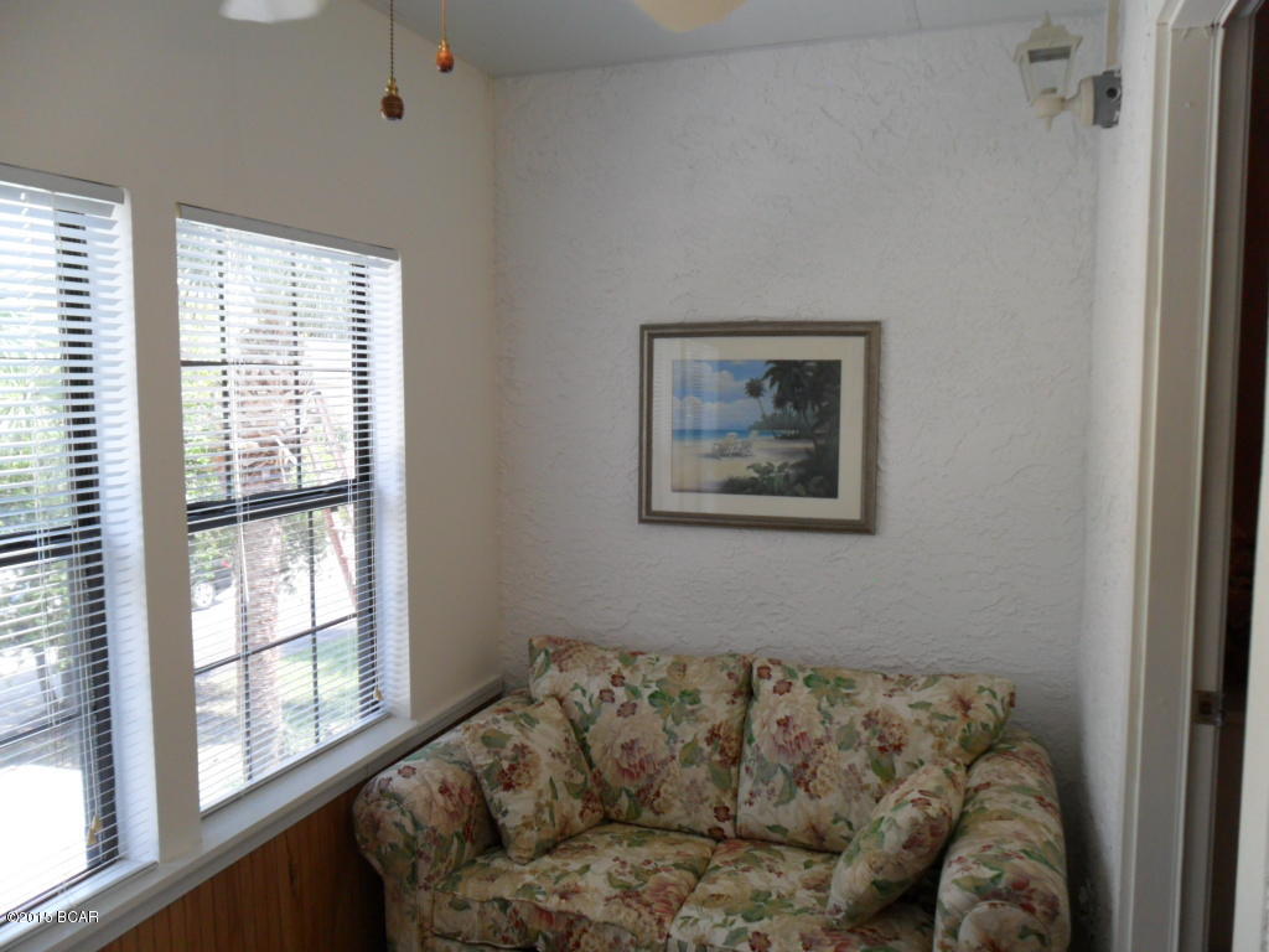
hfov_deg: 65.3
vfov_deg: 51.4
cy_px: 476
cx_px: 634
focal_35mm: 27
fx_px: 990
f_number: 3.5
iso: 100
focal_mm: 4.9
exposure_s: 1/90
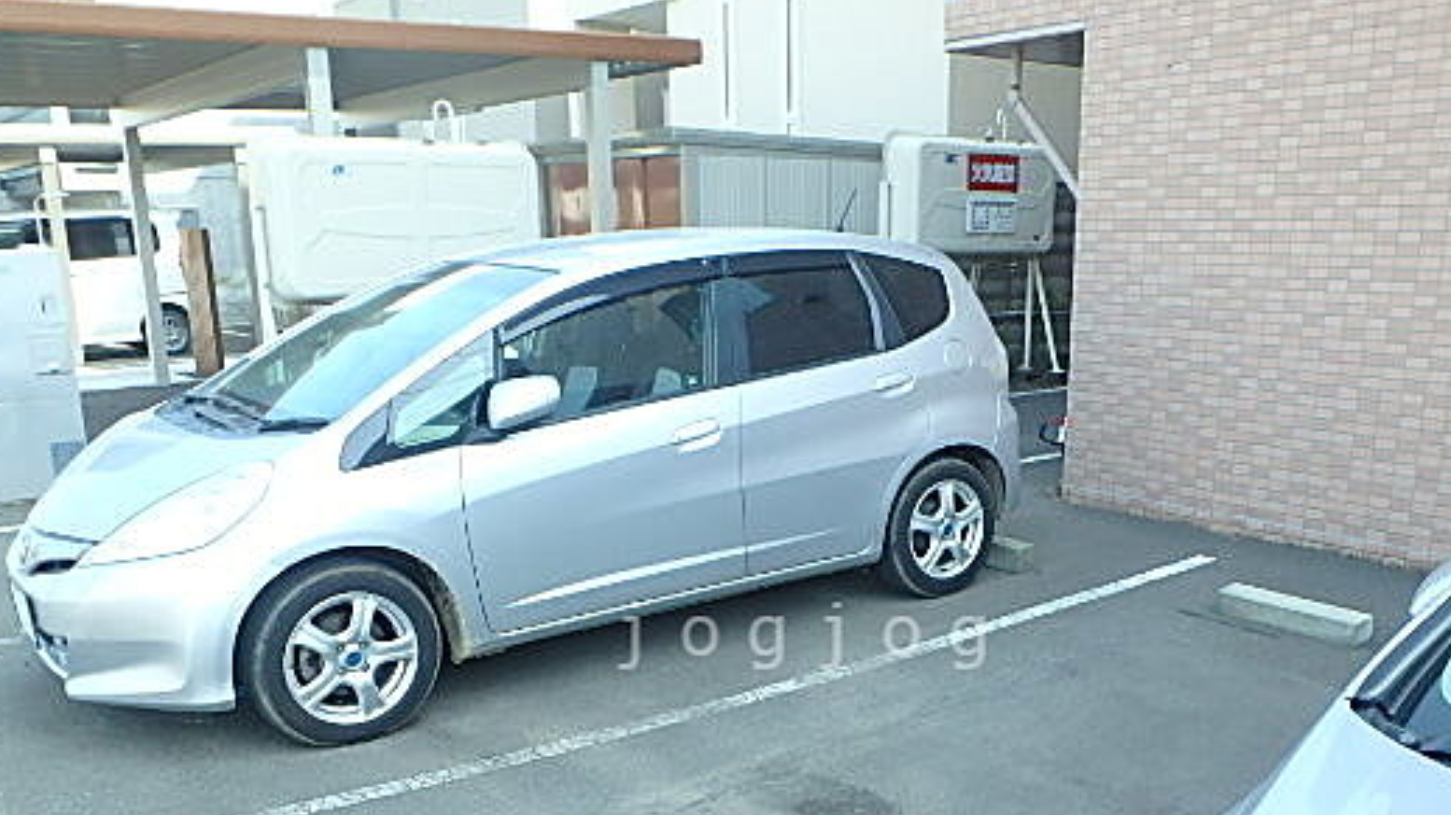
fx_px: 1346
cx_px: 810
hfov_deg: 56.5
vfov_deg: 32.9
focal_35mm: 35
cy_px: 636
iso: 125
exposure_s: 1/100
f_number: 4.3
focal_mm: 4.7
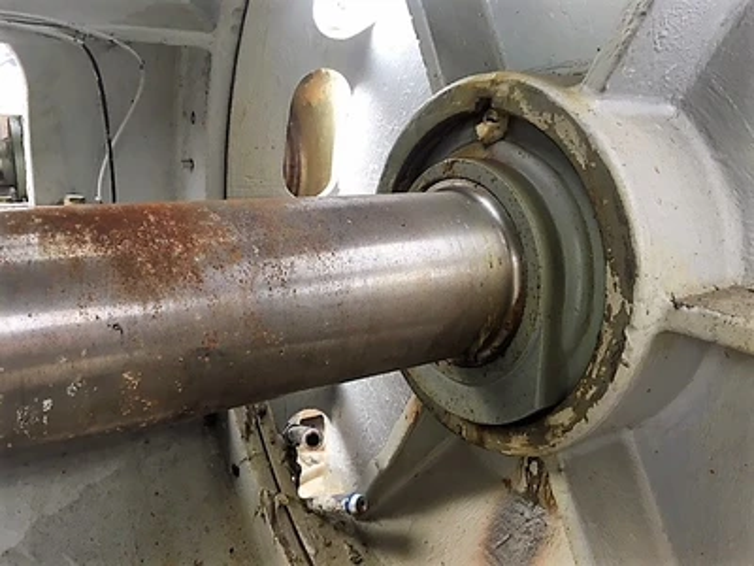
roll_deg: -3.8
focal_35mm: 29
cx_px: 377
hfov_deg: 61.7
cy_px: 283
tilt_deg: -12.8
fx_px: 632
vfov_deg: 48.2
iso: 50
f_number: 2.2
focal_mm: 4.15
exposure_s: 1/30
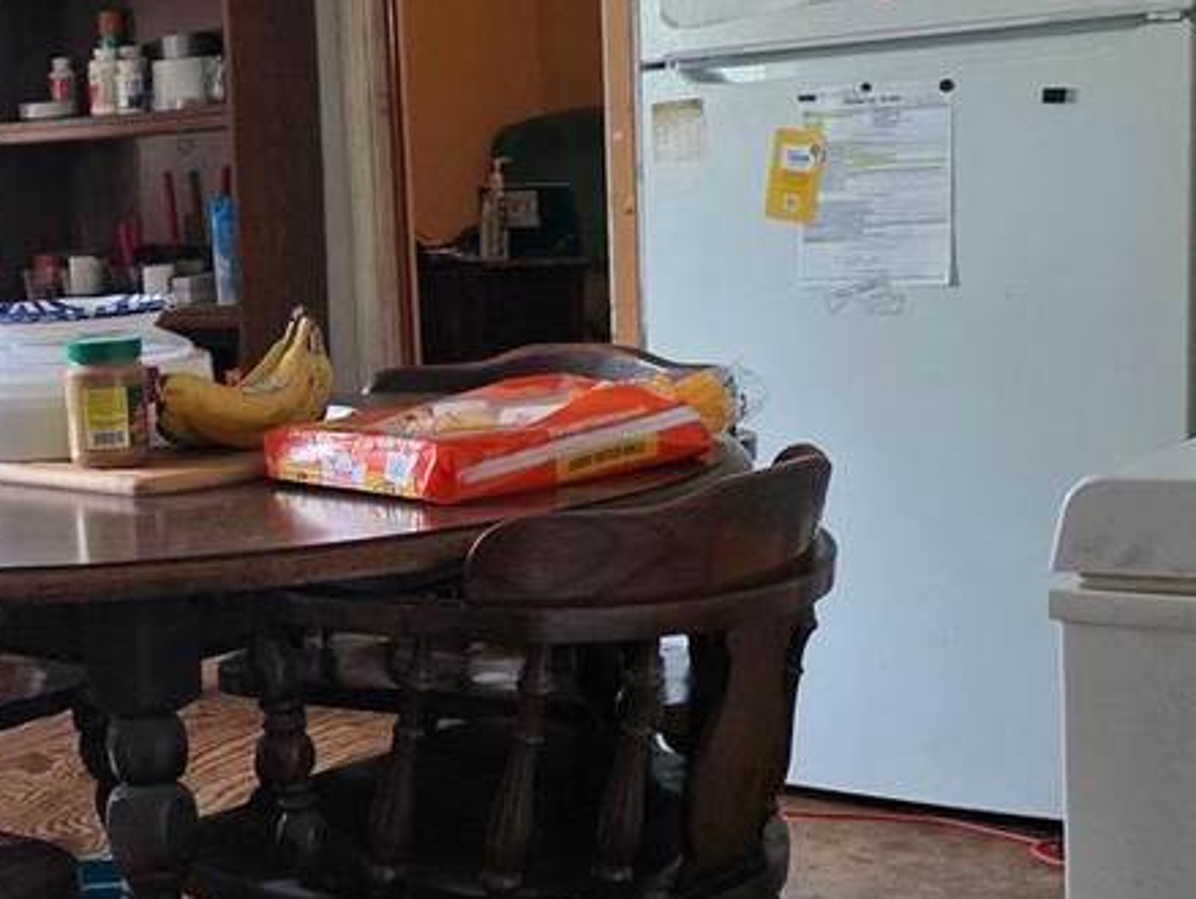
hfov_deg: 27.1
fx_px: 2317
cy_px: 561
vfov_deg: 21.9
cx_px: -41
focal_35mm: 67
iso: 250
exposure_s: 1/120
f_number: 1.7
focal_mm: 6.3
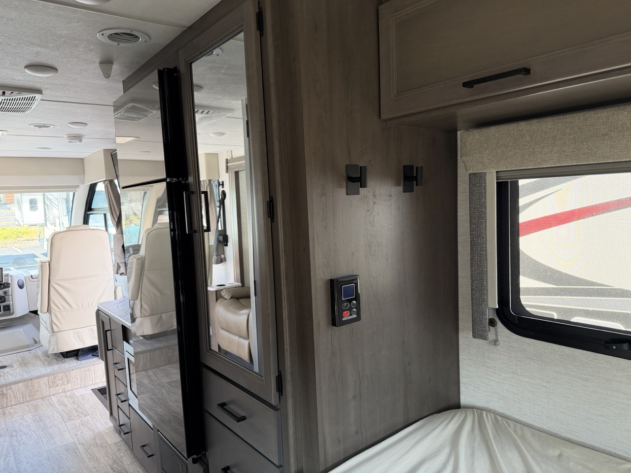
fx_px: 437
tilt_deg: -3.3
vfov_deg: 56.8
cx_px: 316
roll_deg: +3.6
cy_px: 236
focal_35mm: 24
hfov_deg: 71.6
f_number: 1.78
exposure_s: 1/121
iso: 160
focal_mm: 6.76
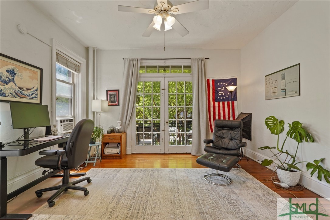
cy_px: 110
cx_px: 165
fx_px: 147
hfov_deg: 96.8
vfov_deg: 73.7
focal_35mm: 16
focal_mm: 16
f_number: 8
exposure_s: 1/8
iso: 320
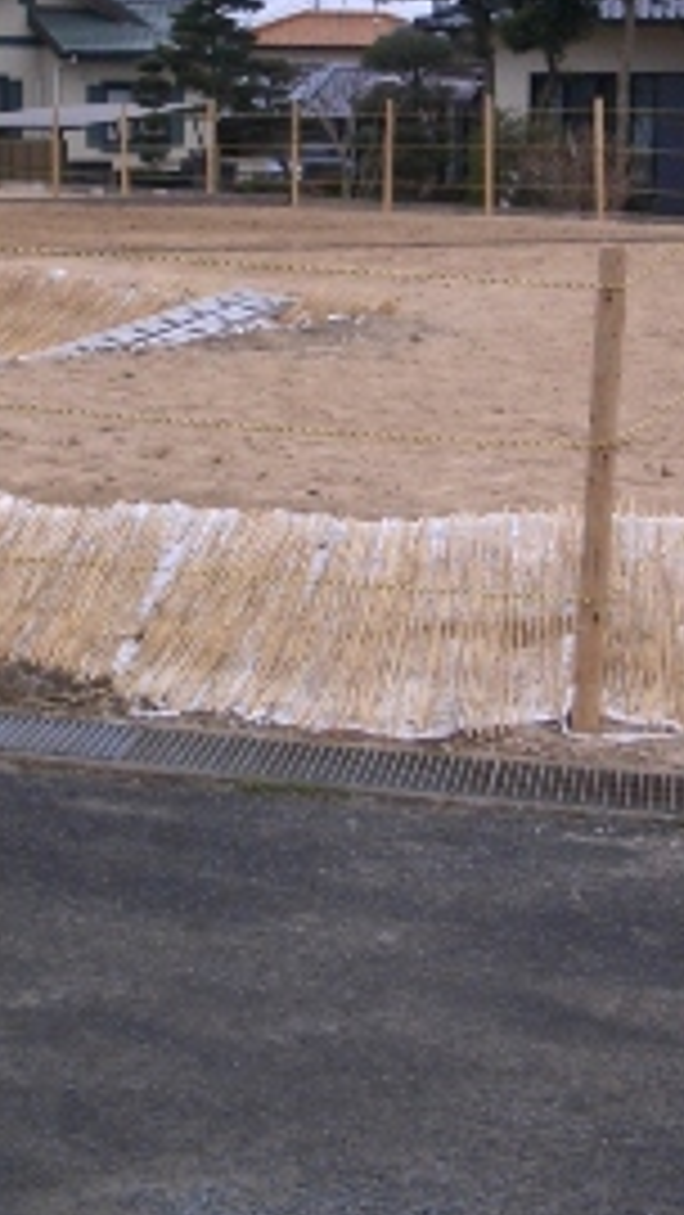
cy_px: 457
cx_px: 346
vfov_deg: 25.8
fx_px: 2642
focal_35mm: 82
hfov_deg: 14.7
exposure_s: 1/200
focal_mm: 5.8
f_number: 2.6
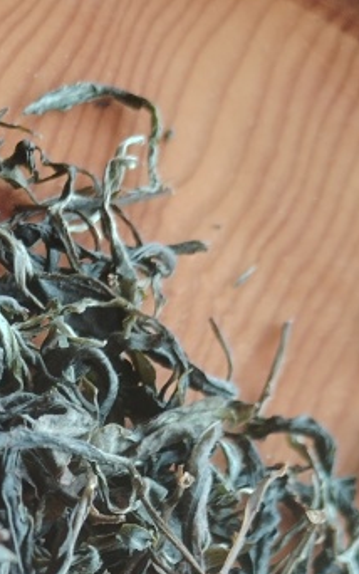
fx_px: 1345
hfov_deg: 13.7
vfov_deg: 21.8
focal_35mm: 86
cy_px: 733
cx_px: -277
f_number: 1.8
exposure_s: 1/120
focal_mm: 4.25
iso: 203
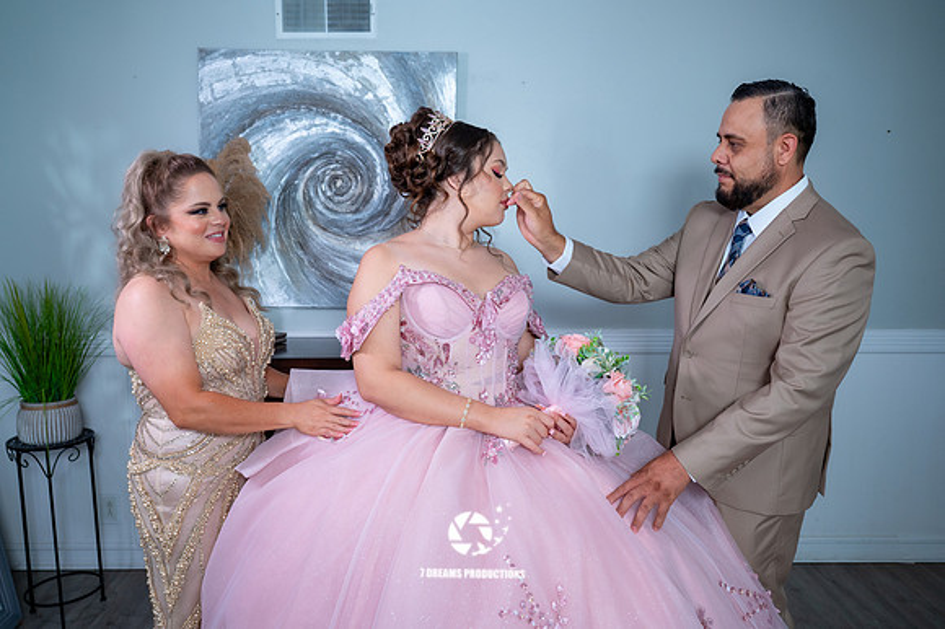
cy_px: 302
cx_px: 453
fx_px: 794
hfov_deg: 61.5
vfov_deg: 43.2
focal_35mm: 30
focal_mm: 29
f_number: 4
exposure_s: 1/60
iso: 1250
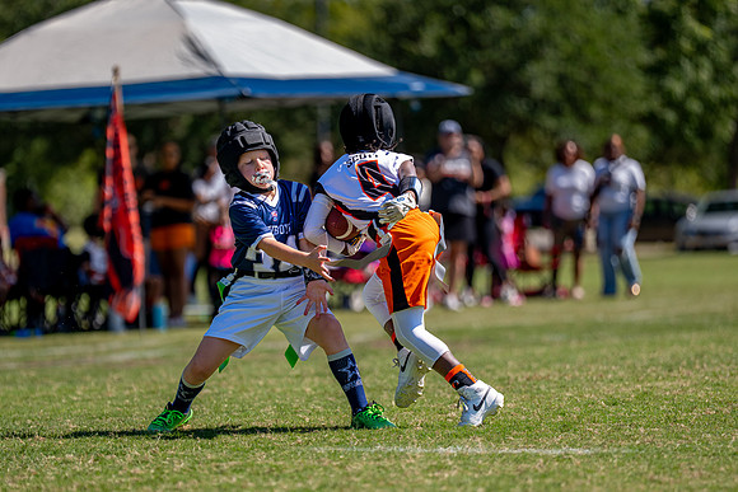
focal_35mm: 193
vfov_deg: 7.1
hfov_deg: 10.7
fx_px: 3947
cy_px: 278
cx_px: 312
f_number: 2.8
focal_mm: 165
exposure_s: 1/2000
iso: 160
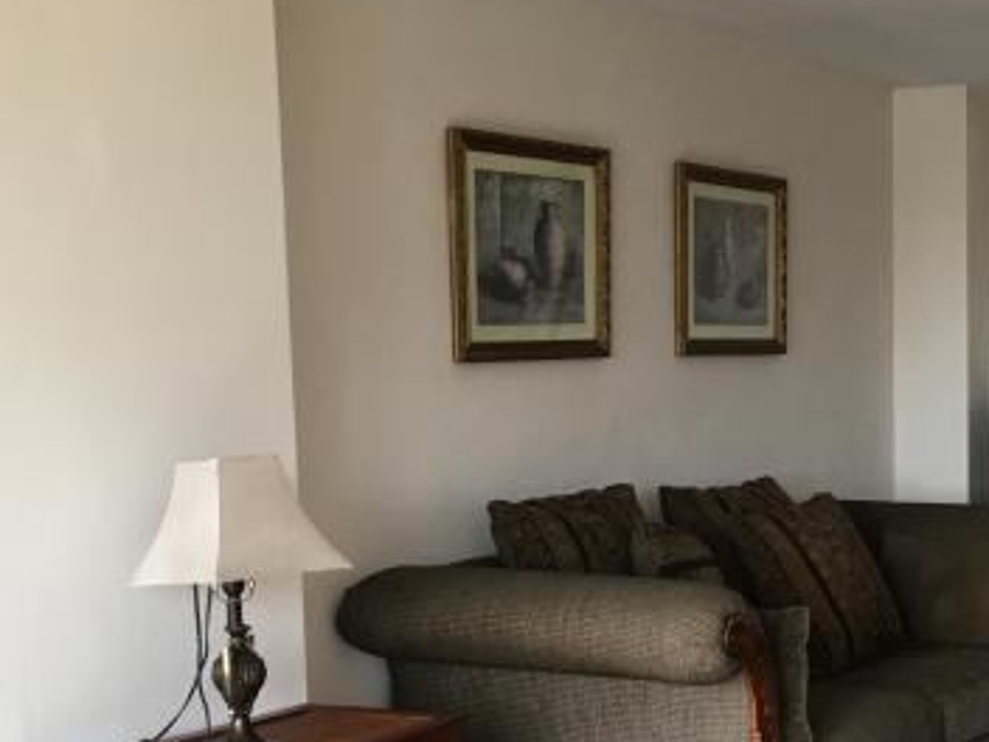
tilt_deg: -7.4
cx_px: 1011
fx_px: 1886
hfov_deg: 27.5
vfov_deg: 22.0
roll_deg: +0.3
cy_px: 579
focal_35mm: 66
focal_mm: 4.15
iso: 40
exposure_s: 1/30
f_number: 2.2
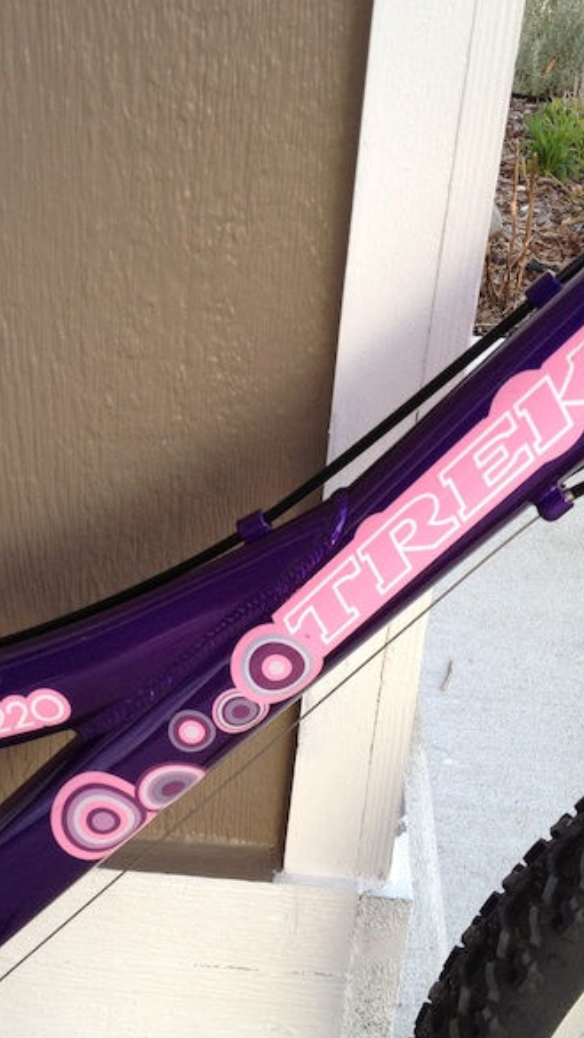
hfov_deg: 23.0
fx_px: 1432
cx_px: 244
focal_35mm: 52
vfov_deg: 39.9
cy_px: 525
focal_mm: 4.28
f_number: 2.4
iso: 100
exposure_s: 1/120
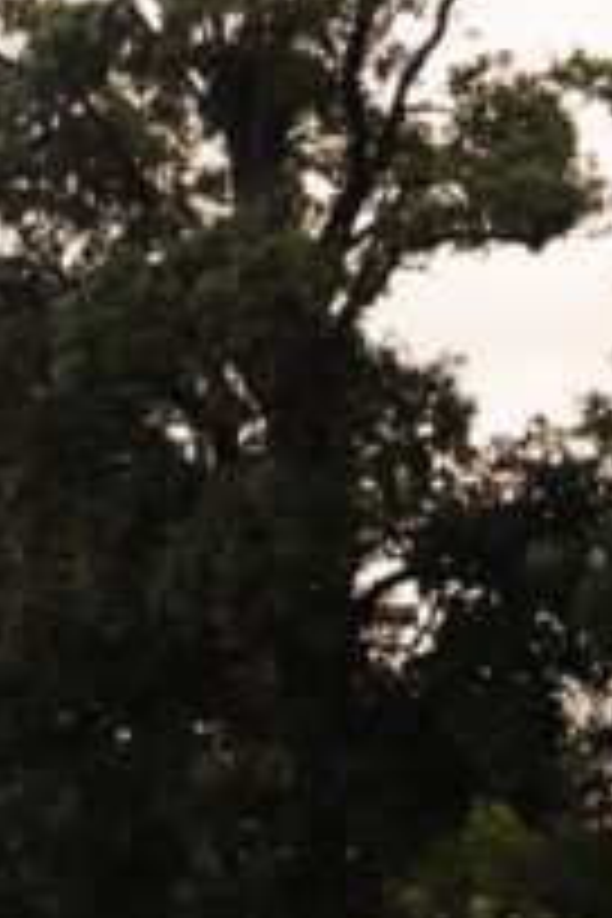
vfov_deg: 11.8
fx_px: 4207
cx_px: -1226
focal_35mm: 165
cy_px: 1436
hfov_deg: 7.4
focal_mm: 24
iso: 100
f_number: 4
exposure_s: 1/80
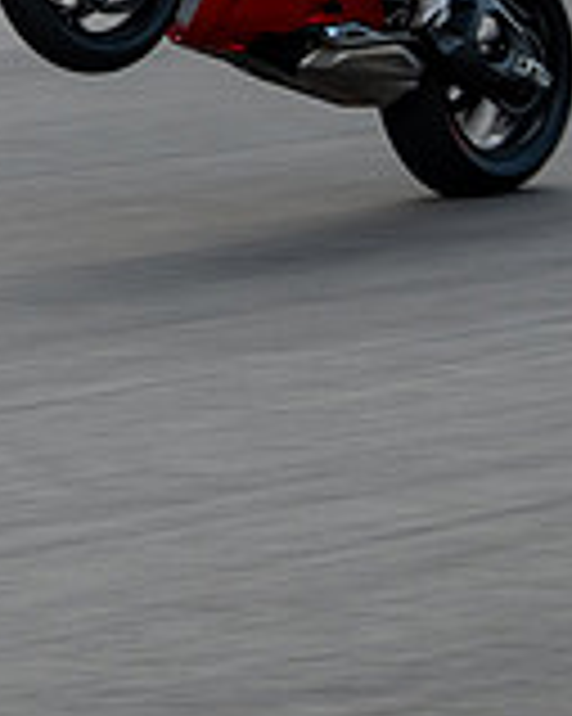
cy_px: -72
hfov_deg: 4.7
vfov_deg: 5.8
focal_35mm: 330
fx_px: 6990
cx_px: -286
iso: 160
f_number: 5
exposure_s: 1/320
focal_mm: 55
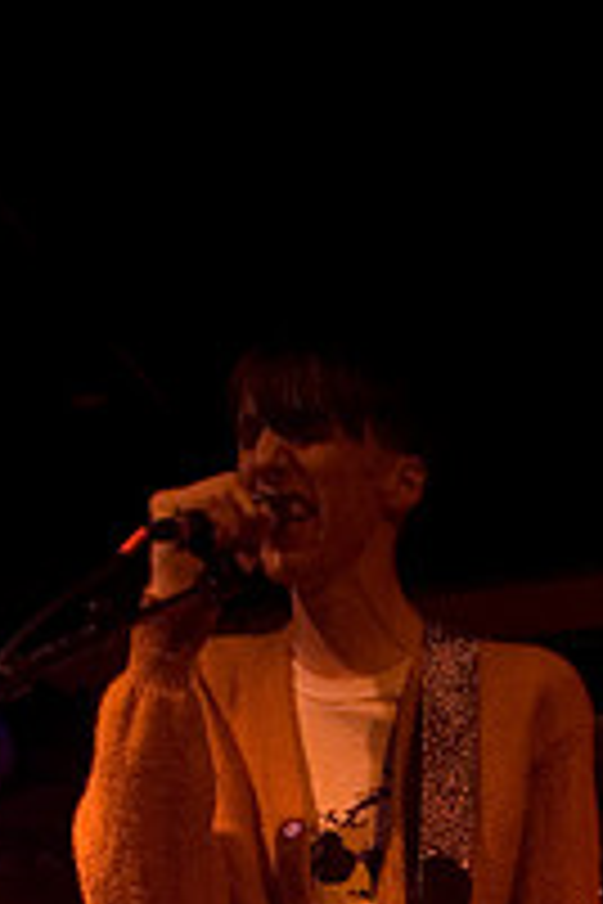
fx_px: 1683
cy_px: 958
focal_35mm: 67
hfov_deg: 19.8
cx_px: 565
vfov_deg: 27.8
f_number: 2.8
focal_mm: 20
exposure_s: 1/40
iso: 800
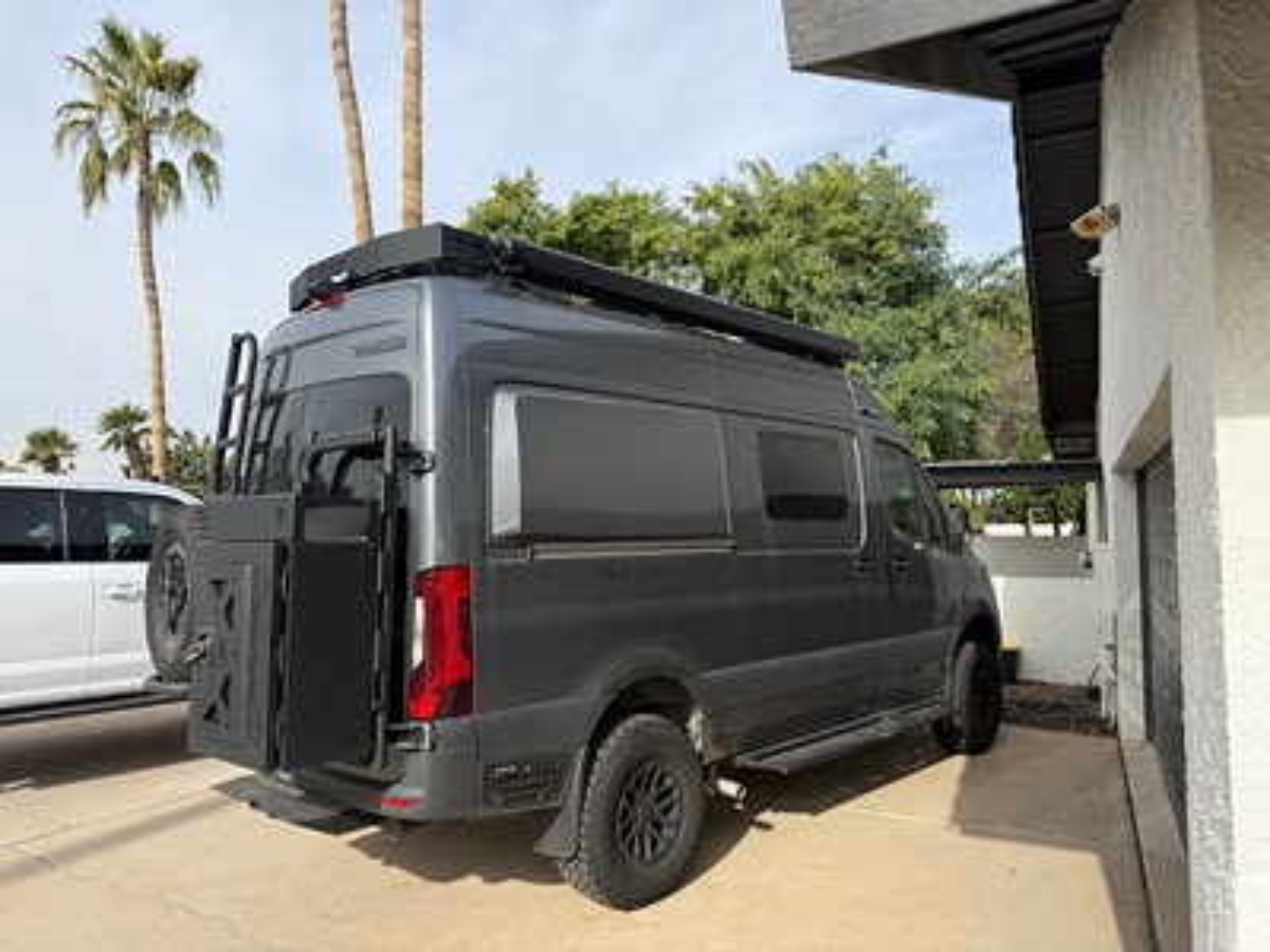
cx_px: 635
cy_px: 476
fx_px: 881
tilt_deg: +3.8
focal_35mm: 24
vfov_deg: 56.8
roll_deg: +1.0
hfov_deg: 71.6
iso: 80
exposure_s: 1/3425
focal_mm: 6.76
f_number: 1.78
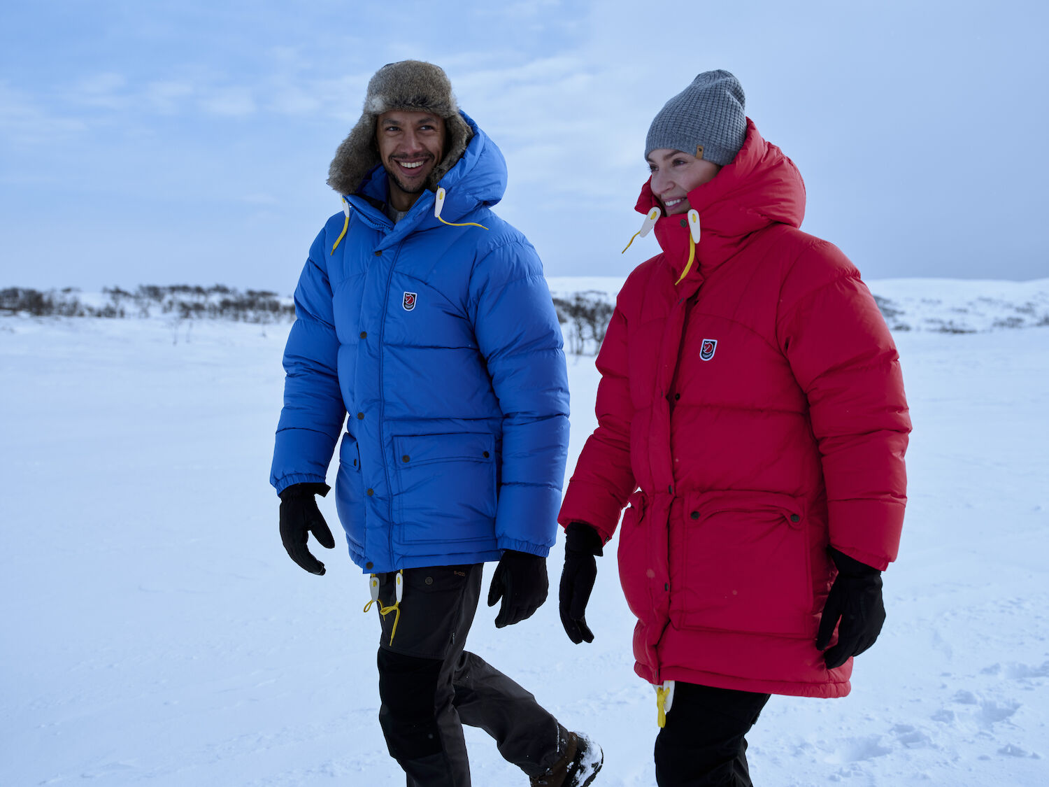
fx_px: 1273
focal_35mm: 42
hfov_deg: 44.8
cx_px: 524
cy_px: 394
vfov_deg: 34.3
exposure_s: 1/4000
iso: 100
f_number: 5.6
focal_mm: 52.7
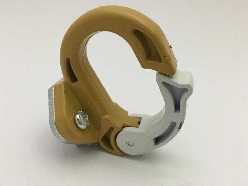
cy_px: 90
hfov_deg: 60.0
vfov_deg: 46.8
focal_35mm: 30
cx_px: 122
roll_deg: -5.8
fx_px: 215
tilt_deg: -26.2
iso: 125
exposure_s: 1/30
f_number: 2.2
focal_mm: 4.15
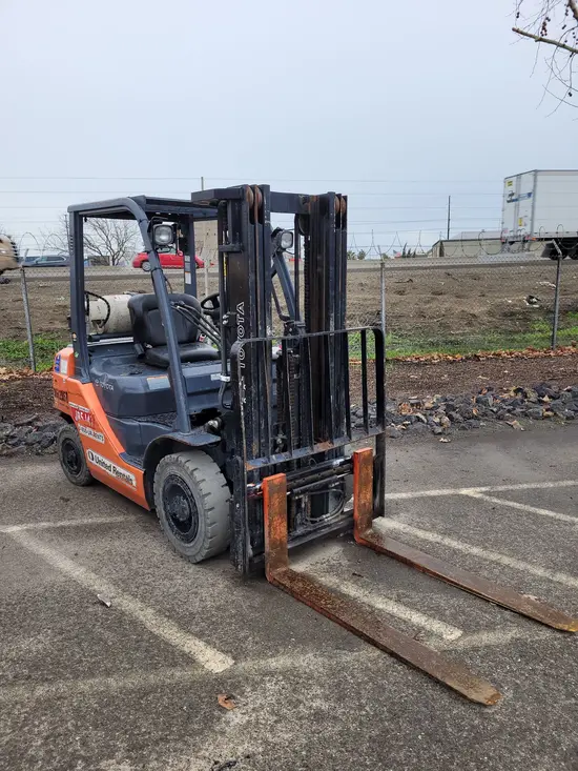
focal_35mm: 26
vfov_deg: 67.3
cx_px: 289
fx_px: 579
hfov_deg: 53.1
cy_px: 386
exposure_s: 1/256
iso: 40
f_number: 1.8
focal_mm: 5.4
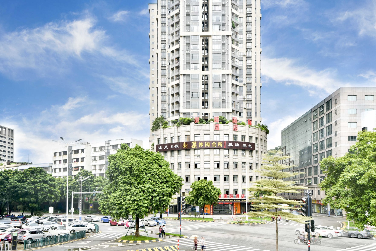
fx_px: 313
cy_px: 126
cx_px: 188
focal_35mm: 30
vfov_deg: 43.6
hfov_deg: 61.9
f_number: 8
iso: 200
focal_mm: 30
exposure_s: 1/160
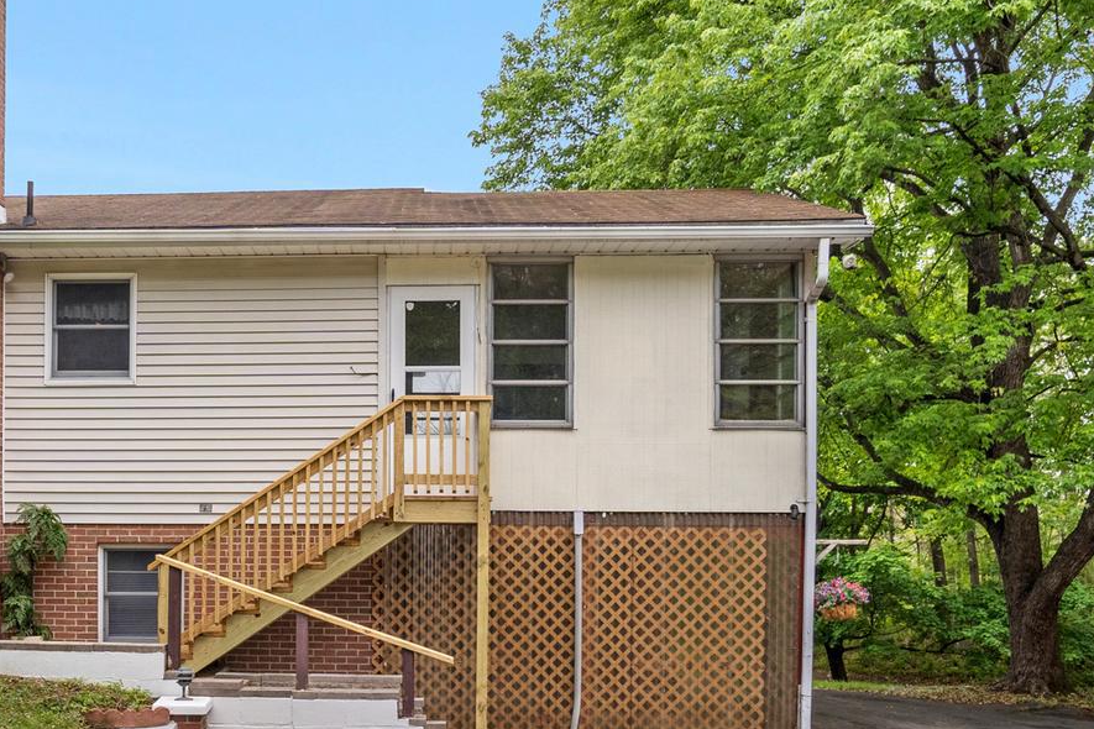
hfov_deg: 50.6
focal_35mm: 37
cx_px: 333
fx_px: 1124
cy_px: 546
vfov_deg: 35.2
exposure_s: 1/80
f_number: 8
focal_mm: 16
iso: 640
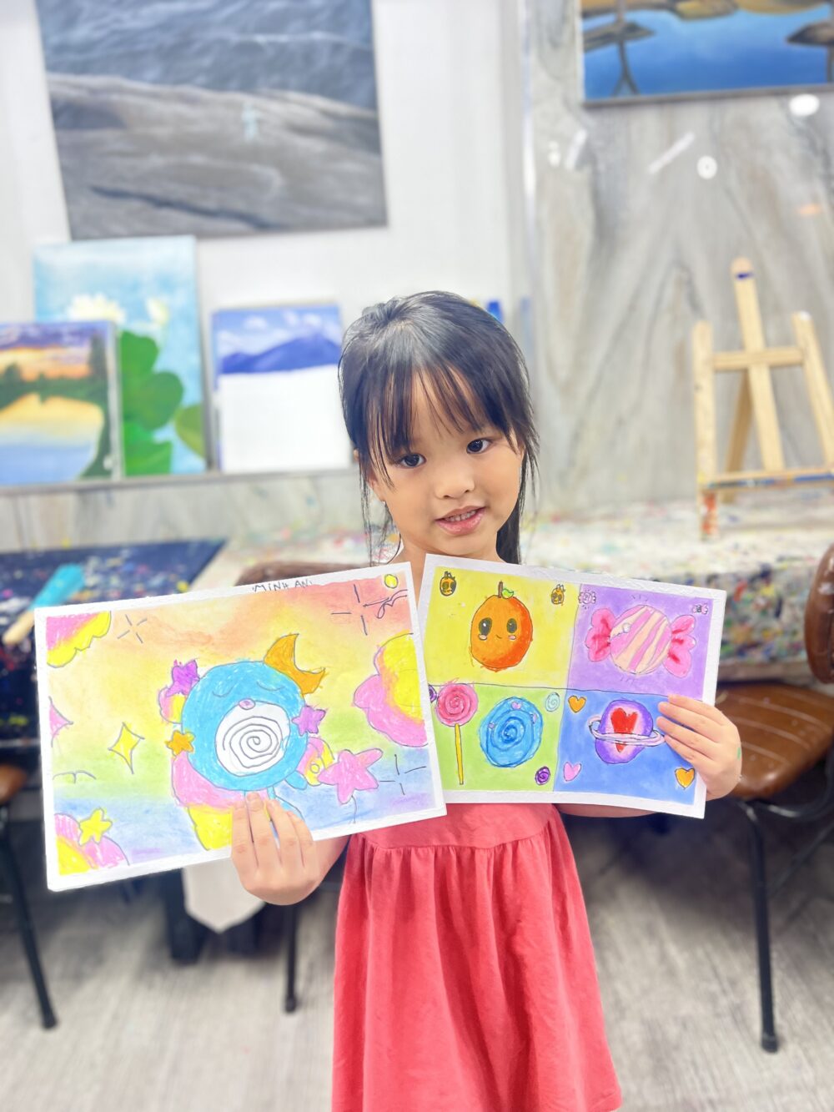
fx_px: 835
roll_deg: +3.2
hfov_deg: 53.1
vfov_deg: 67.3
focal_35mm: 26
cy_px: 556
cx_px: 417
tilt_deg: -14.4
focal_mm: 5.7
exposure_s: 1/50
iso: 100
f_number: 1.5
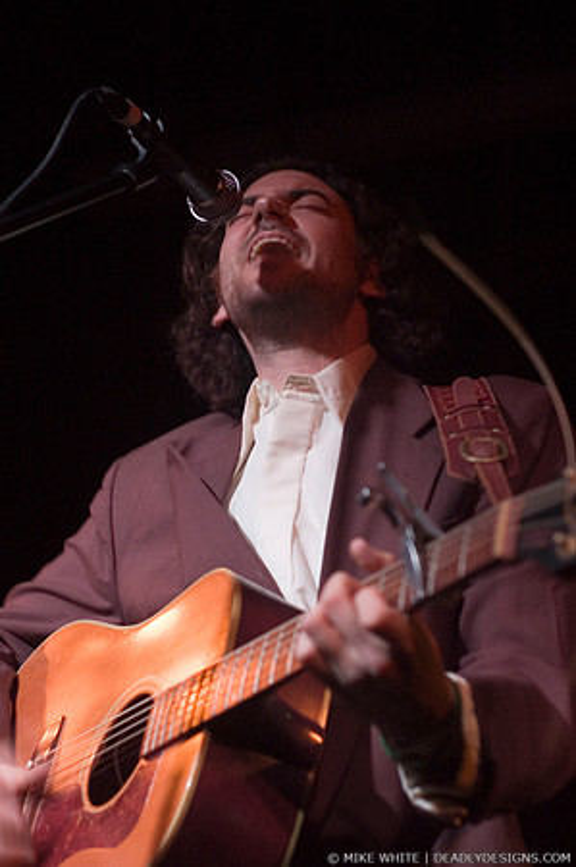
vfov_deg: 27.0
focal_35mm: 75
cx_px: 288
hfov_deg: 18.1
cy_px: 434
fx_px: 1804
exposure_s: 1/30
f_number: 2.8
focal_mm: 50
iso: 800
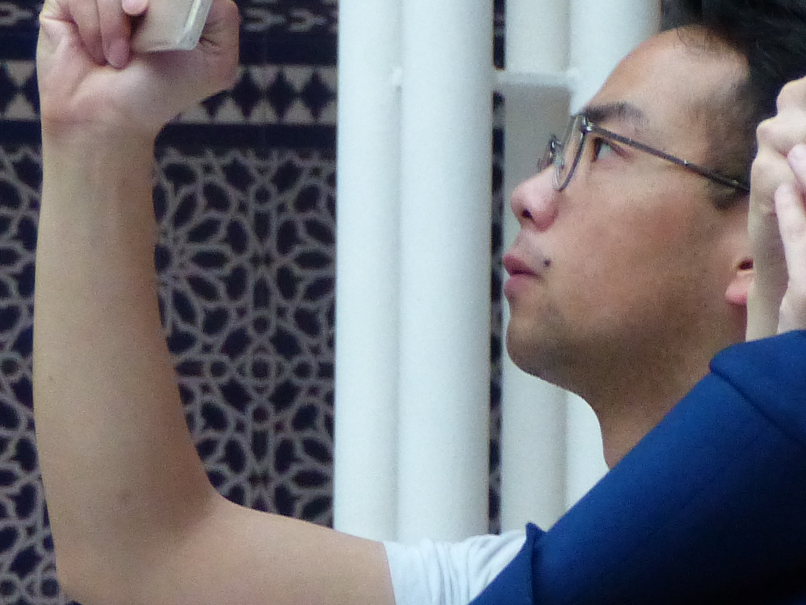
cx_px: 665
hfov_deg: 4.3
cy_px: 512
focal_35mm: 459
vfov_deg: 3.2
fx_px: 10686
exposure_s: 1/50
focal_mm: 24.8
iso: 400
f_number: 2.8
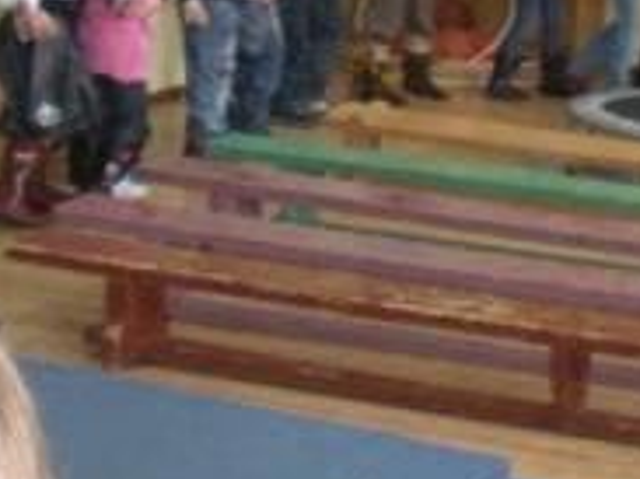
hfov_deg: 14.8
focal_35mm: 133
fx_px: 2457
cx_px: 381
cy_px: -150
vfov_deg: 10.9
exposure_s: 1/49
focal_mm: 6.3
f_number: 3.1
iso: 400
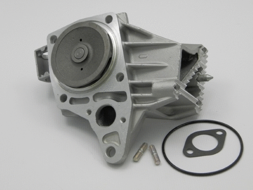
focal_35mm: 82
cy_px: 95
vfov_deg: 18.0
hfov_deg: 23.8
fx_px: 599
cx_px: 126
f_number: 4.2
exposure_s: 1/160
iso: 160
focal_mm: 14.6
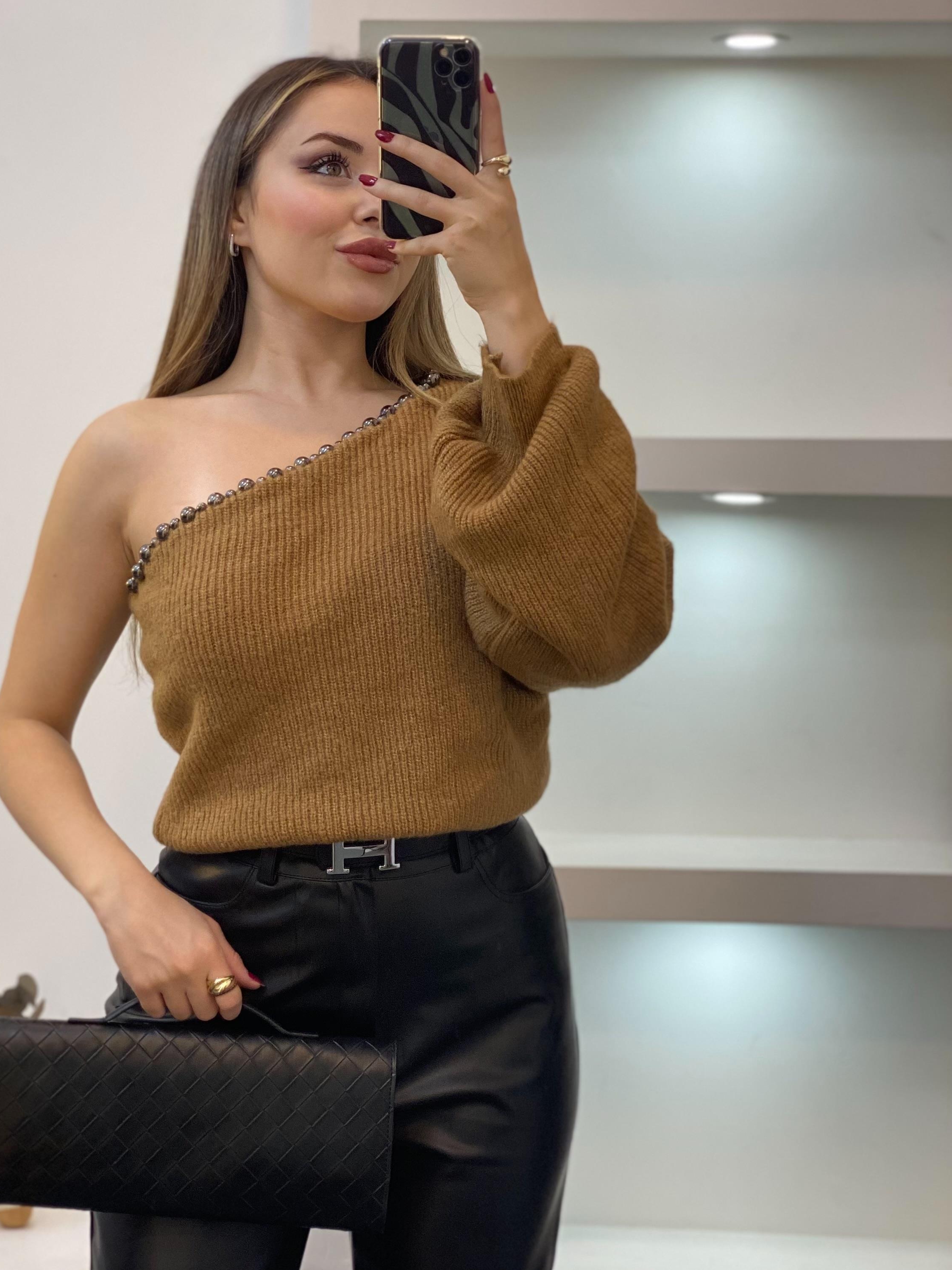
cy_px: 590
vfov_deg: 27.8
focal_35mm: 70
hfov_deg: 20.9
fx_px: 2567
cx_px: 313
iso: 80
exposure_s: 1/100
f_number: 2
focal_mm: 6
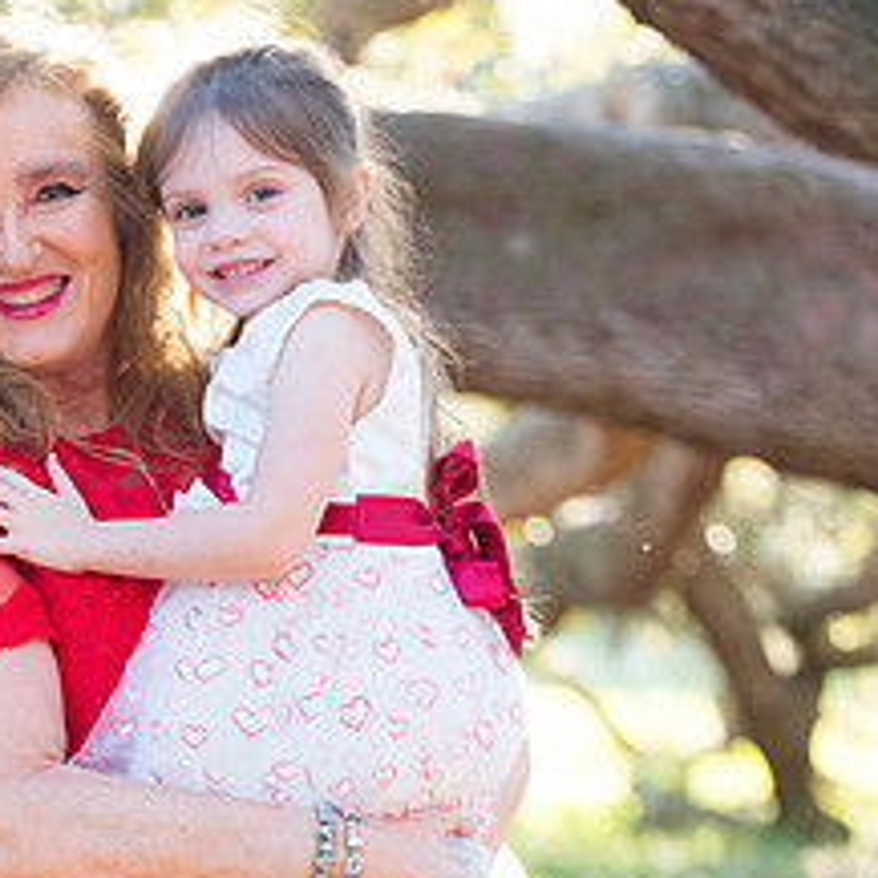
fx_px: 5337
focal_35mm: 186
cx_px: -142
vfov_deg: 9.4
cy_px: 390
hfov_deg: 9.3
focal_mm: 82
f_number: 3.5
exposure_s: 1/125
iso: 200
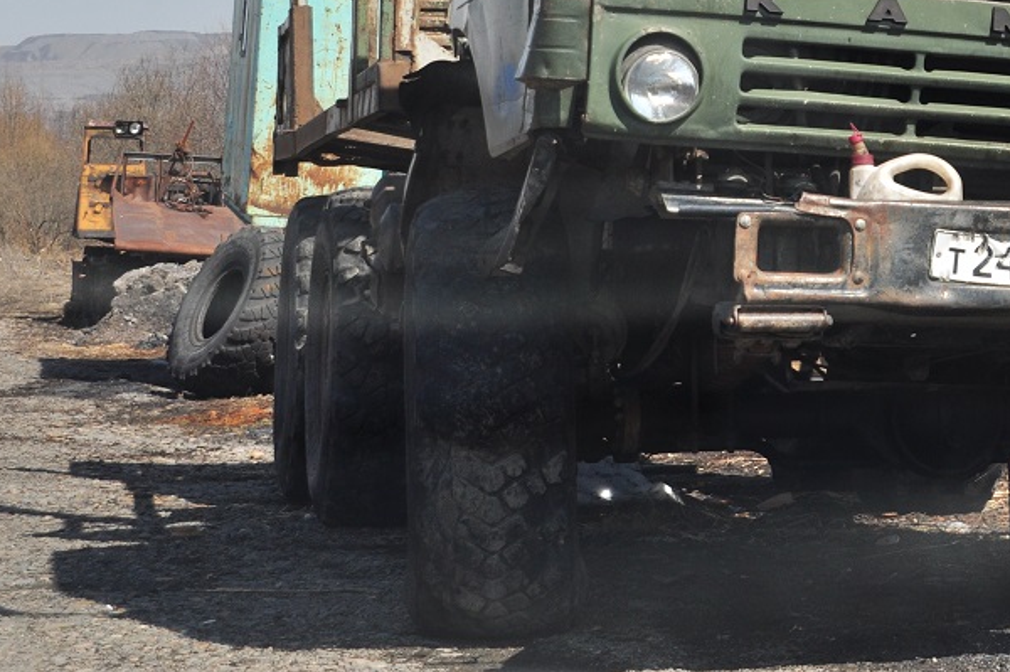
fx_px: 3364
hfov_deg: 16.8
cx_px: 924
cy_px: 29
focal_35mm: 120
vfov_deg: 11.3
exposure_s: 1/1000
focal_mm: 40
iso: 200
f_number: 7.1
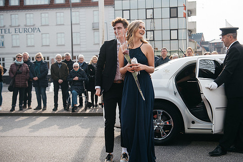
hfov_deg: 38.8
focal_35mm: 51
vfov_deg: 26.5
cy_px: 83
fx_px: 344
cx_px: 142
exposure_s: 1/640
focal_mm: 42
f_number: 4
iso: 100
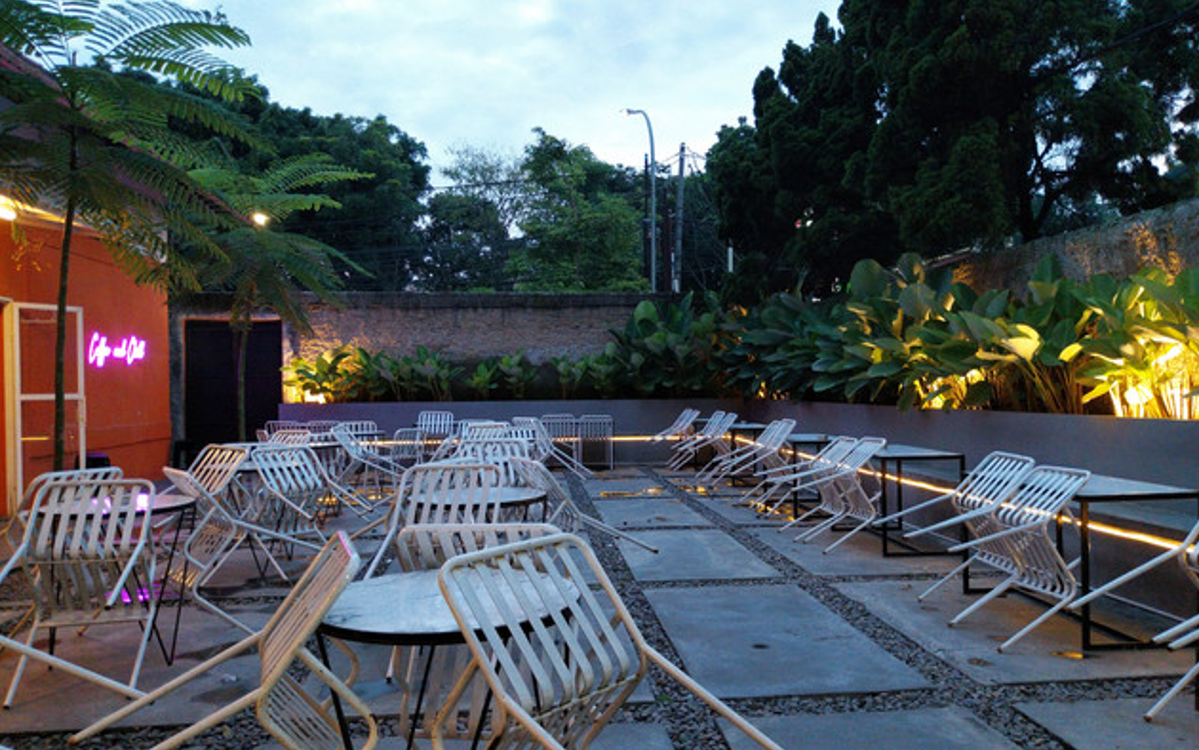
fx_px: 915
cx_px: 607
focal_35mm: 28
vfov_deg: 44.5
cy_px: 396
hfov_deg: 66.5
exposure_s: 1/33
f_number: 1.8
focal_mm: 4
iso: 320
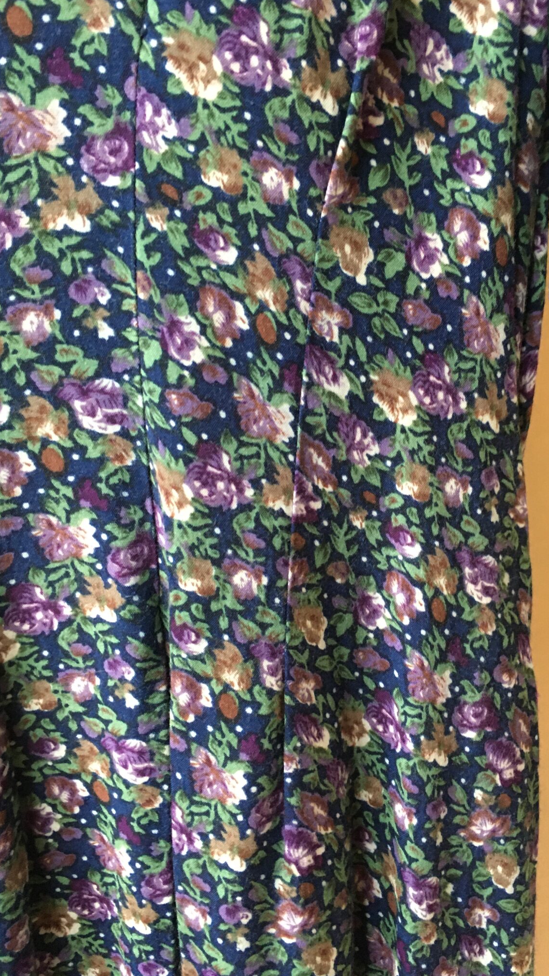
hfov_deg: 36.5
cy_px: 485
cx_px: 339
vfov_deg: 61.0
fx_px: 828
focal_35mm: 32
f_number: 2.2
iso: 200
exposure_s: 1/24
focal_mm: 4.15
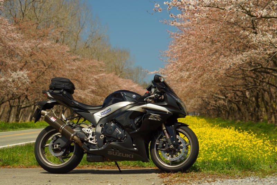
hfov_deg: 17.3
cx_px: 138
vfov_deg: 11.6
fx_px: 908
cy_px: 92
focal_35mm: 118
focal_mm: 118
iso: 100
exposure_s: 1/125
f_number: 8
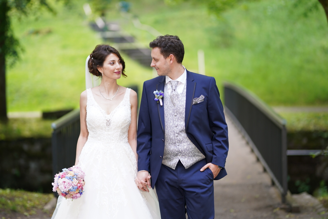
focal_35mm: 85
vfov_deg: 16.1
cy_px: 110
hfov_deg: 23.9
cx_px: 164
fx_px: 775
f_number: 1.4
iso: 100
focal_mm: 85
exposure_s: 1/160
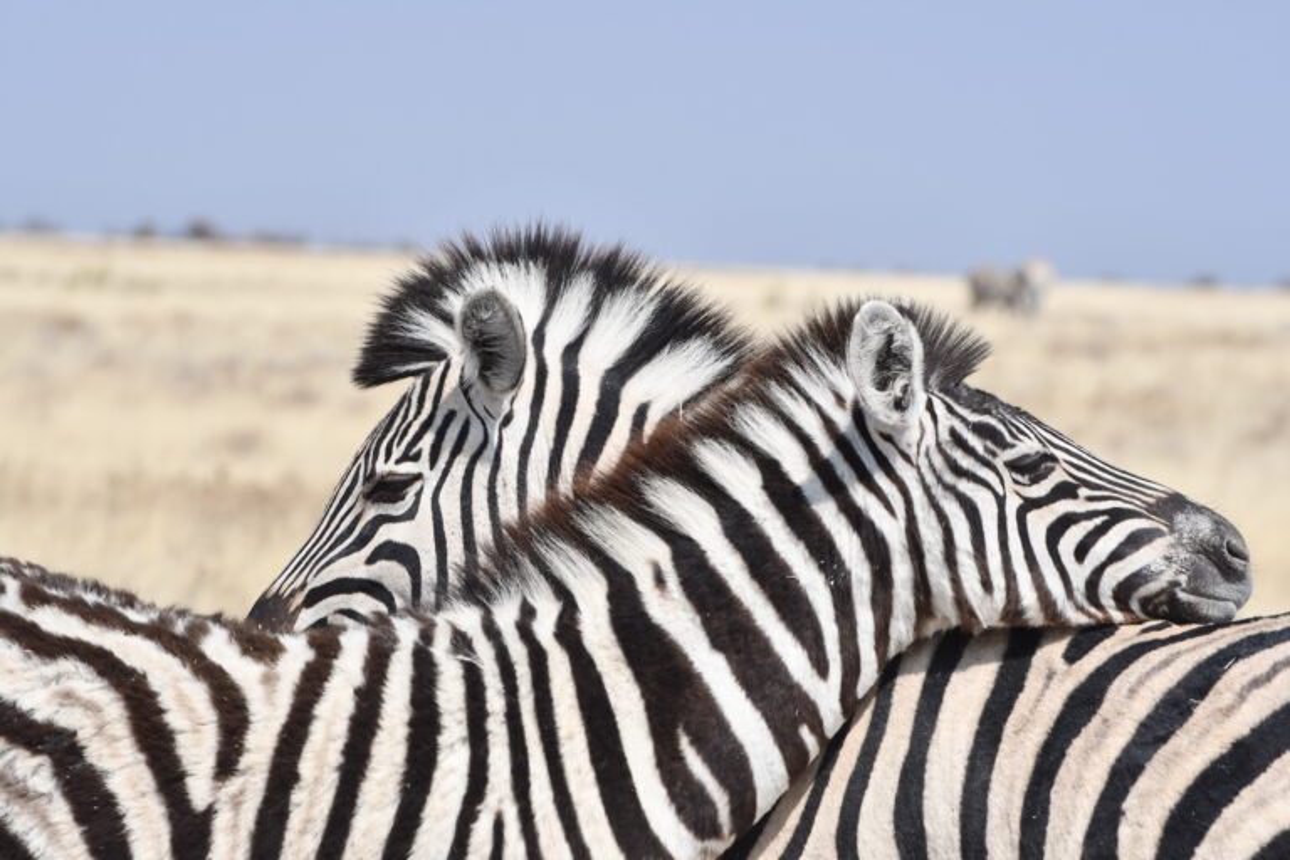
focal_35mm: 270
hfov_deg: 7.6
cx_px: 645
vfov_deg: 5.1
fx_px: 9674
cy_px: 430
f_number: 9
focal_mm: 180
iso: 320
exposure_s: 1/1250
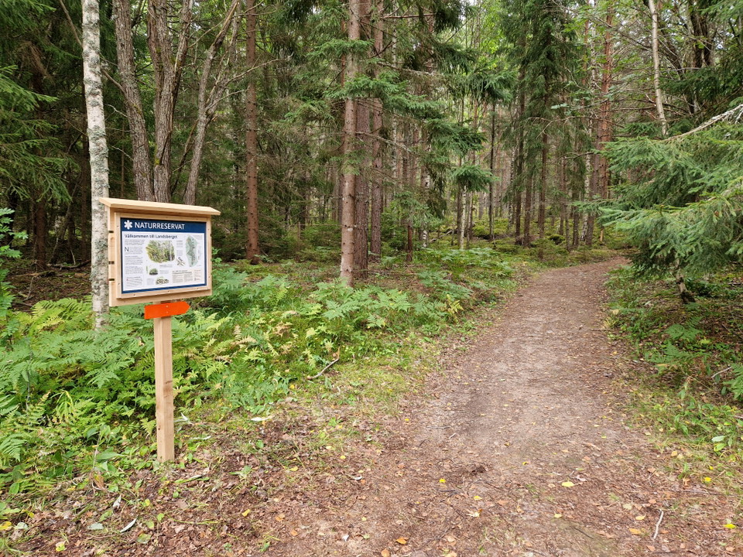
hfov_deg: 73.9
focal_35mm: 23
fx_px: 494
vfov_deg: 58.9
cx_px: 372
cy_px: 278
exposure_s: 1/180
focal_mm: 5.4
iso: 100
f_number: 1.8
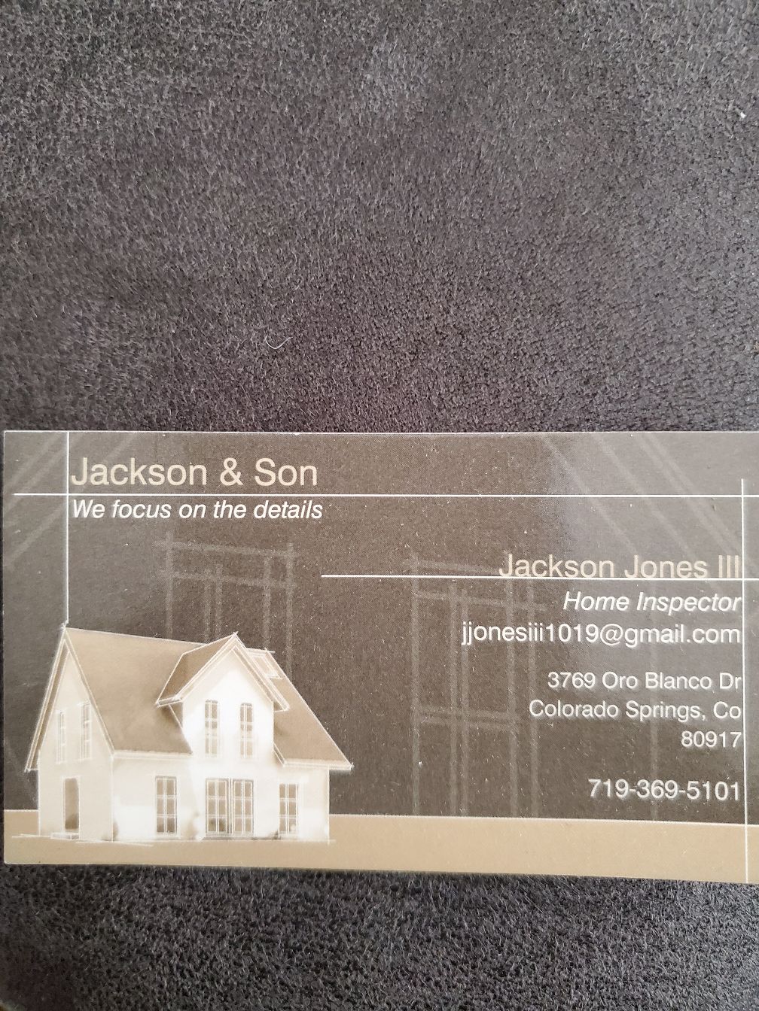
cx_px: 380
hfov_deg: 53.1
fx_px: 760
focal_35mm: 26
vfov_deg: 67.3
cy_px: 506
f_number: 1.5
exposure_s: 1/40
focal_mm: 4.3
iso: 400
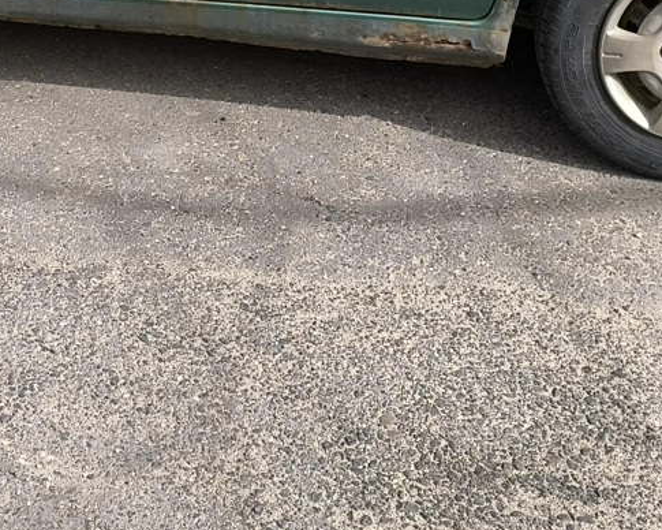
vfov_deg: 19.4
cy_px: -128
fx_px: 1450
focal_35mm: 74
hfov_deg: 25.3
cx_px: 143
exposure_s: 1/563
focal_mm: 6.14
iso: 50
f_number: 1.65
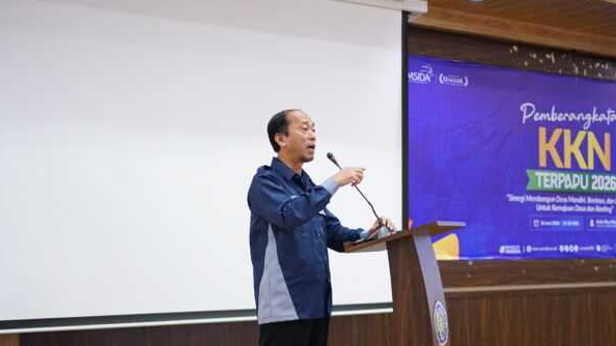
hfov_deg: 37.9
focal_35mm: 55
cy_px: 193
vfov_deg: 21.8
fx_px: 898
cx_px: 306
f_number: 1.8
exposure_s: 1/200
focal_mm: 35
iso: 3200
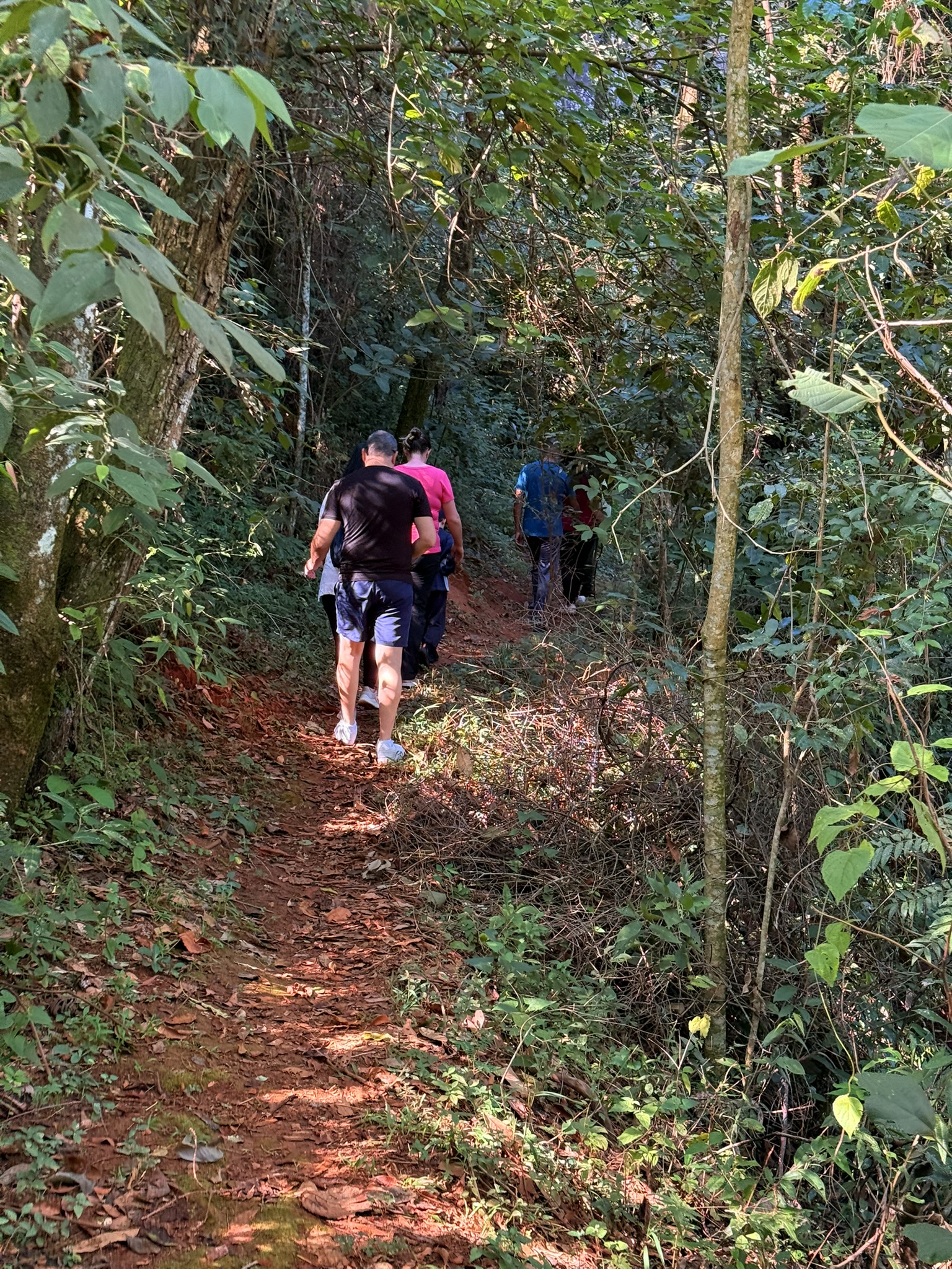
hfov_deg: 30.3
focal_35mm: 48
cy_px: 634
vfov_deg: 39.7
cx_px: 476
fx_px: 1760
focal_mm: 6.76
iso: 160
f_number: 1.78
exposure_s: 1/62
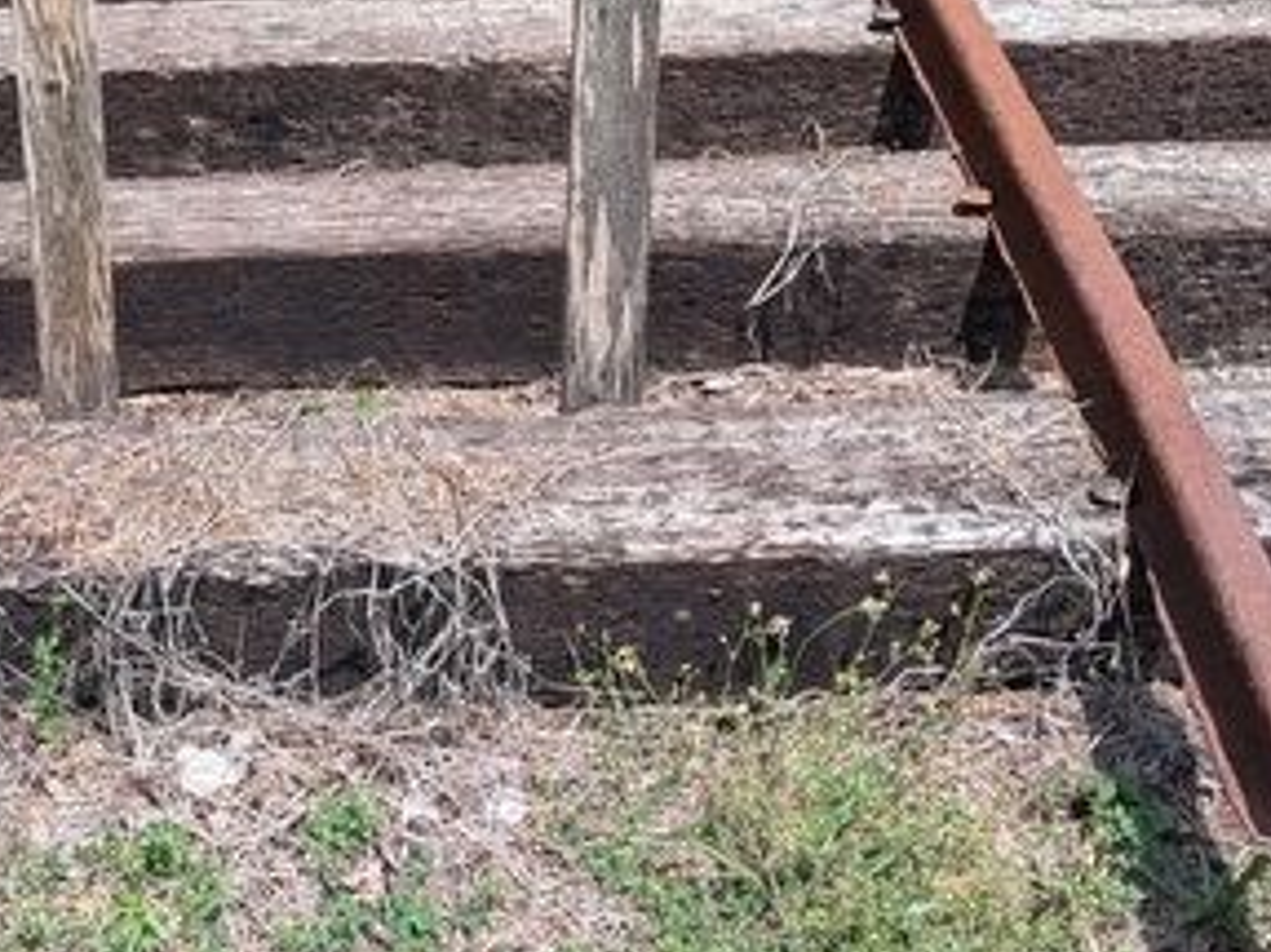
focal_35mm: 67
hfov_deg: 28.2
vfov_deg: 21.2
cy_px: 27
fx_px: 2459
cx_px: 213
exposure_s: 1/878
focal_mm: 4.53
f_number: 1.7
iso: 28
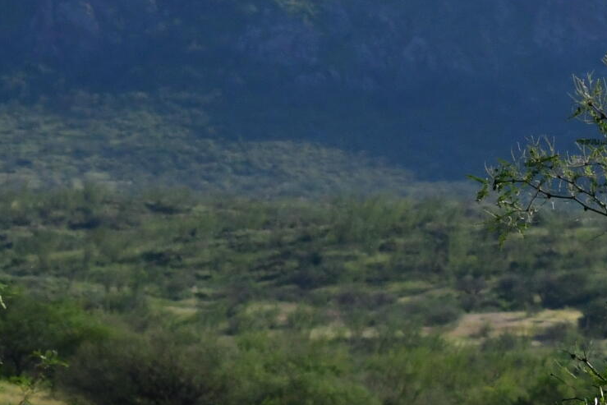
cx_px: 481
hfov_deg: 4.8
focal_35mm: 426
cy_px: 64
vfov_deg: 3.2
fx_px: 7184
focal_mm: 70
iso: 800
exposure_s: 1/1250
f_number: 13
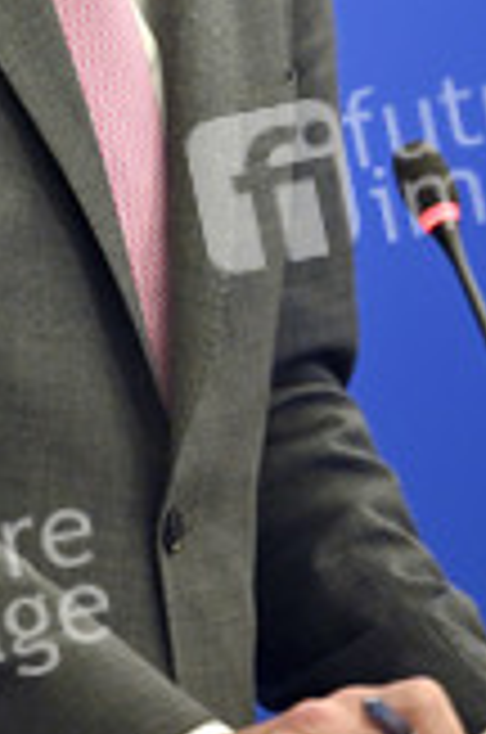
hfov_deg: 2.8
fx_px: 9984
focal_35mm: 491
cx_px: 9
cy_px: -59
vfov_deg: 4.2
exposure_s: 1/320
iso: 1600
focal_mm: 200
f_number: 2.8
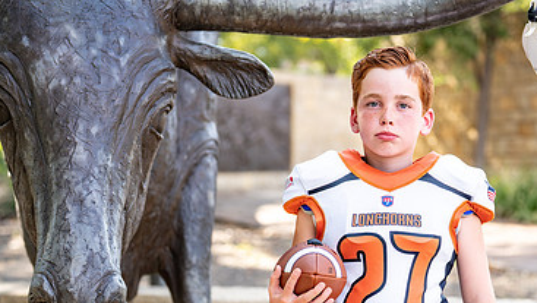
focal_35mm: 95
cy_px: 205
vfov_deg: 12.7
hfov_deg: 22.3
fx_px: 1354
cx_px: 391
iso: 250
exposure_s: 1/1000
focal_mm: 50
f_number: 2.2
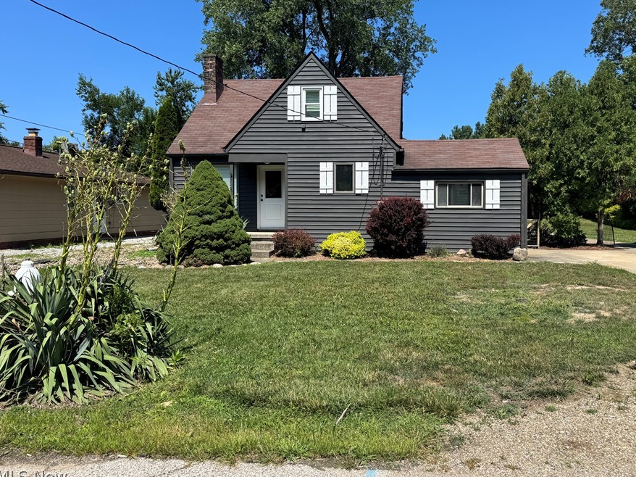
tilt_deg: -1.2
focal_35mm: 28
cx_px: 362
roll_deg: -0.5
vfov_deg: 49.6
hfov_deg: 63.2
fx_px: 514
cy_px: 210
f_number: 1.78
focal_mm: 6.76
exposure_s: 1/3802
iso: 80
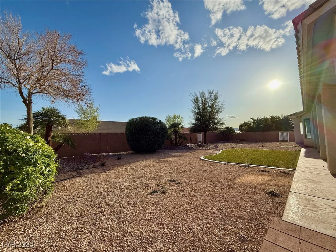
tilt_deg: +2.8
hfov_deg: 102.1
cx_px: 168
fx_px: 136
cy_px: 126
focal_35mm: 14
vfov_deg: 85.7
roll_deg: +0.7
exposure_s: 1/3891
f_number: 2.2
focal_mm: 2.22
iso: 64
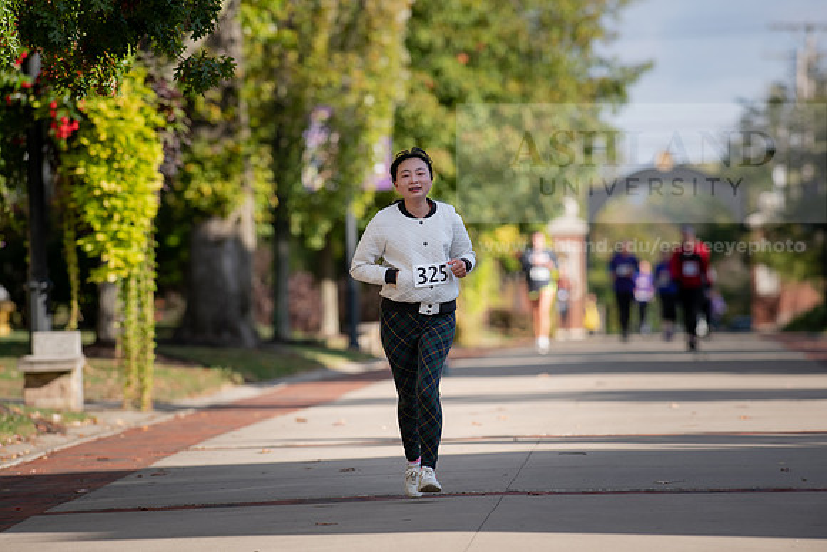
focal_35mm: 300
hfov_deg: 6.9
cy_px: 276
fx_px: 6893
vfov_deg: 4.6
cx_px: 414
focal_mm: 300
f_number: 5
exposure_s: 1/640
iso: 200
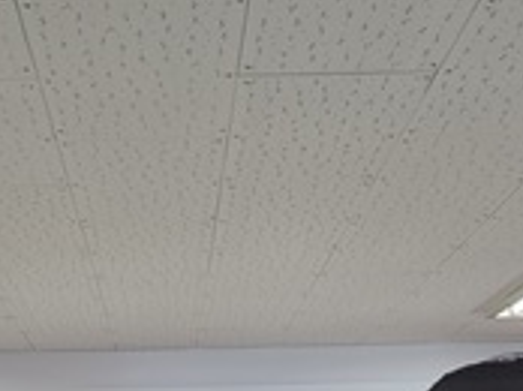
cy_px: 534
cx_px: 153
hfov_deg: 22.6
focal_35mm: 86
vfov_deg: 16.1
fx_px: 1298
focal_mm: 6.25
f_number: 1.7
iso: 160
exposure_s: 1/120
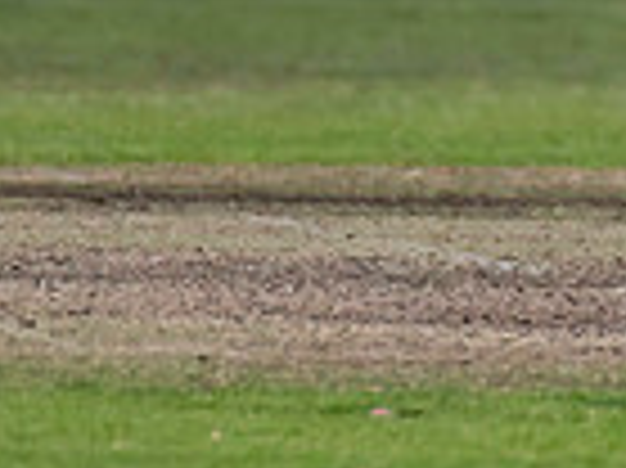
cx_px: 1165
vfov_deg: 0.6
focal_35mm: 2369
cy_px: -373
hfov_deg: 0.8
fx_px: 42804
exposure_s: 1/2500
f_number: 5.6
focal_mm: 500
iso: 800
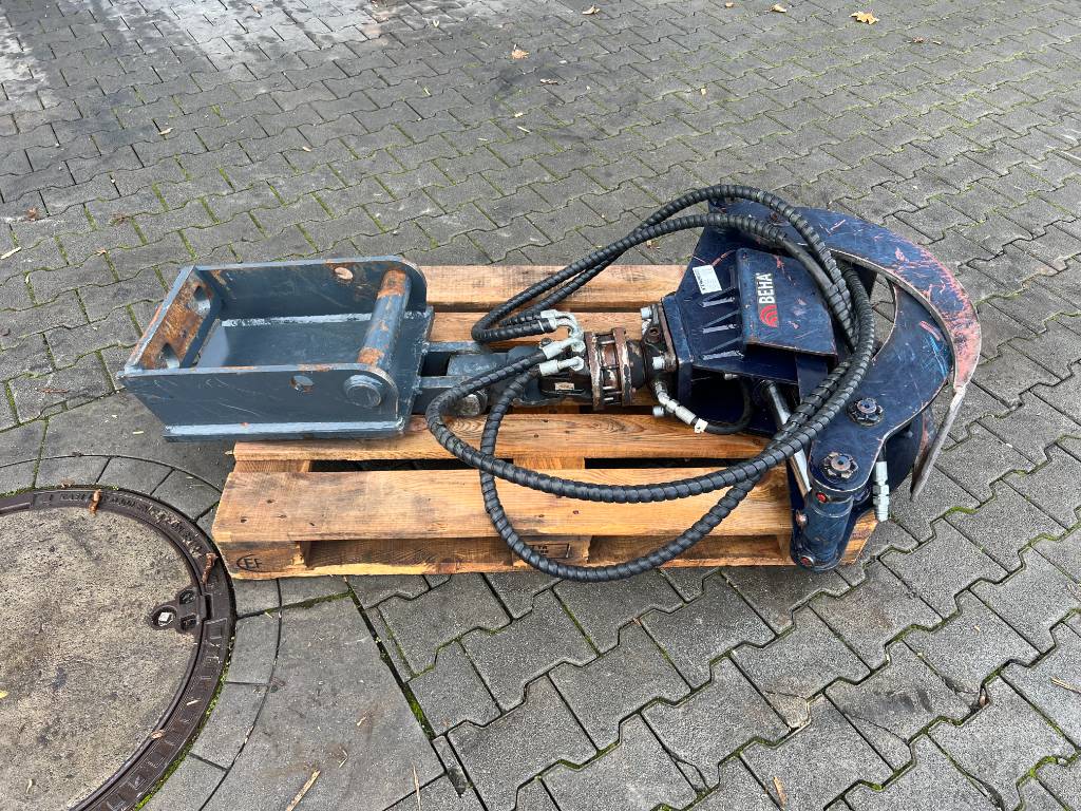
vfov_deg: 53.1
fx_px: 812
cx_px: 540
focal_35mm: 26
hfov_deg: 67.3
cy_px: 406
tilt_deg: -47.4
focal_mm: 5.7
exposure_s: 1/157
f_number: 1.5
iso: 40
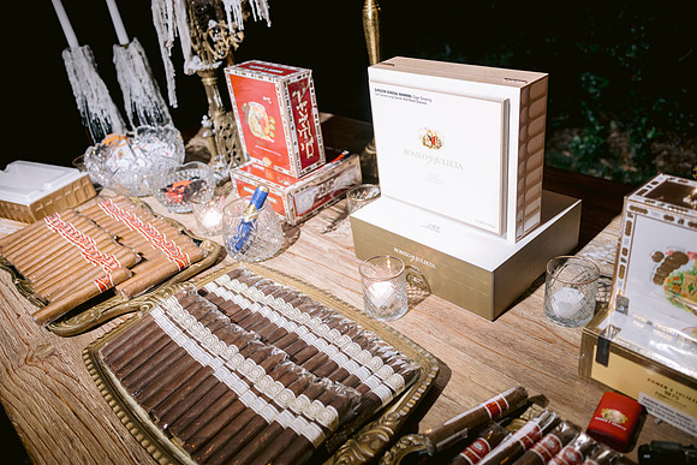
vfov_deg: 46.4
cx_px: 348
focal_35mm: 28
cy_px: 232
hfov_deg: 65.5
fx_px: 542
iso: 800
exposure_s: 1/80
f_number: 3.5
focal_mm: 28
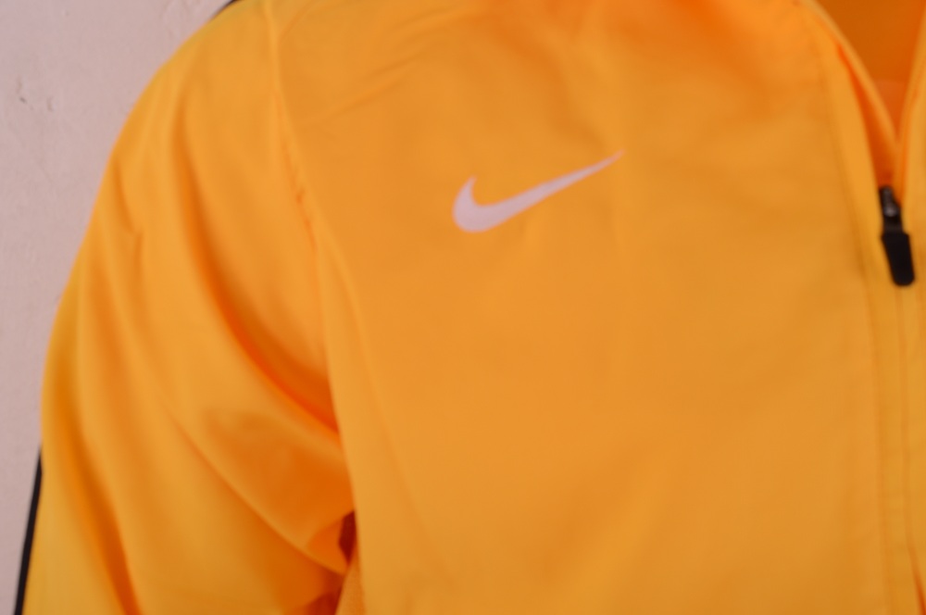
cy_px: 308
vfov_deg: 26.4
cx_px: 463
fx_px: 1310
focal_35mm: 51
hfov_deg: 38.9
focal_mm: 34
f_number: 13
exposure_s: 1/160
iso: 100
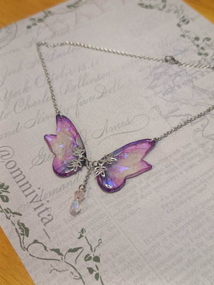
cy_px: 142
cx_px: 107
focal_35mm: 23
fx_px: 189
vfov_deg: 73.8
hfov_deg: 59.0
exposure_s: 1/100
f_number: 1.6
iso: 1250
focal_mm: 6.14
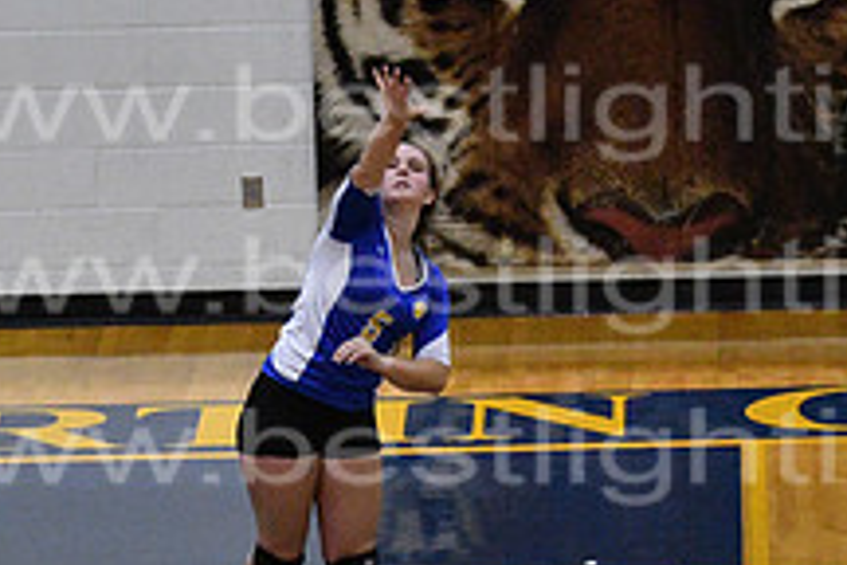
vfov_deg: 2.4
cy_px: 371
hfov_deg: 3.7
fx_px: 13245
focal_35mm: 563
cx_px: 761
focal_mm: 140
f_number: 4
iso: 8000
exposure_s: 1/640
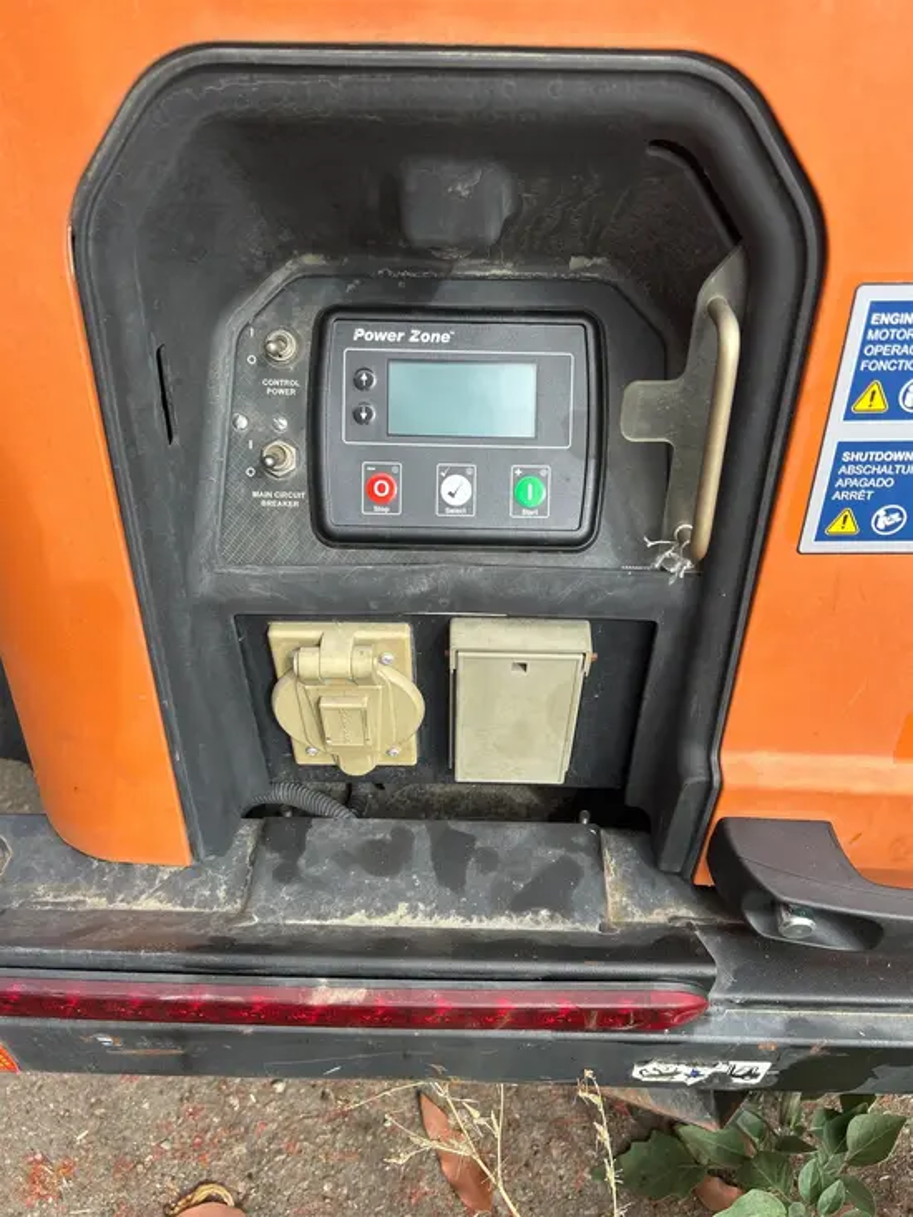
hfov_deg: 53.1
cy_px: 608
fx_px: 914
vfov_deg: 67.3
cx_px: 456
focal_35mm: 26
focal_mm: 5.7
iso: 50
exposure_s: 1/1009
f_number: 1.5
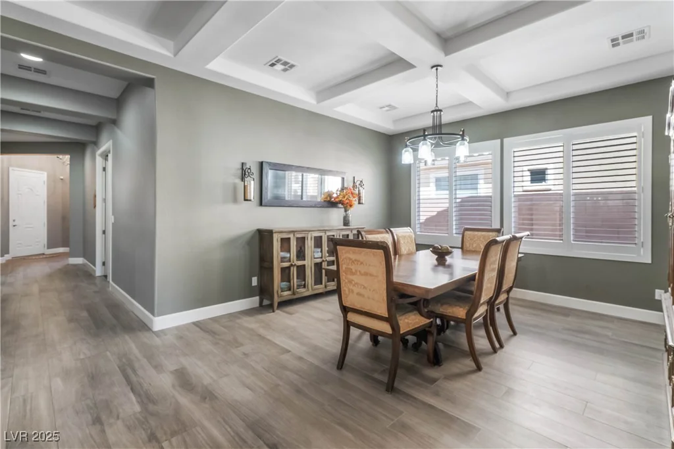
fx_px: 300
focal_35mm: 16
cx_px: 337
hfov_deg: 96.7
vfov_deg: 73.8
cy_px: 224
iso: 500
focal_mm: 16
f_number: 10
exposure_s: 1/10
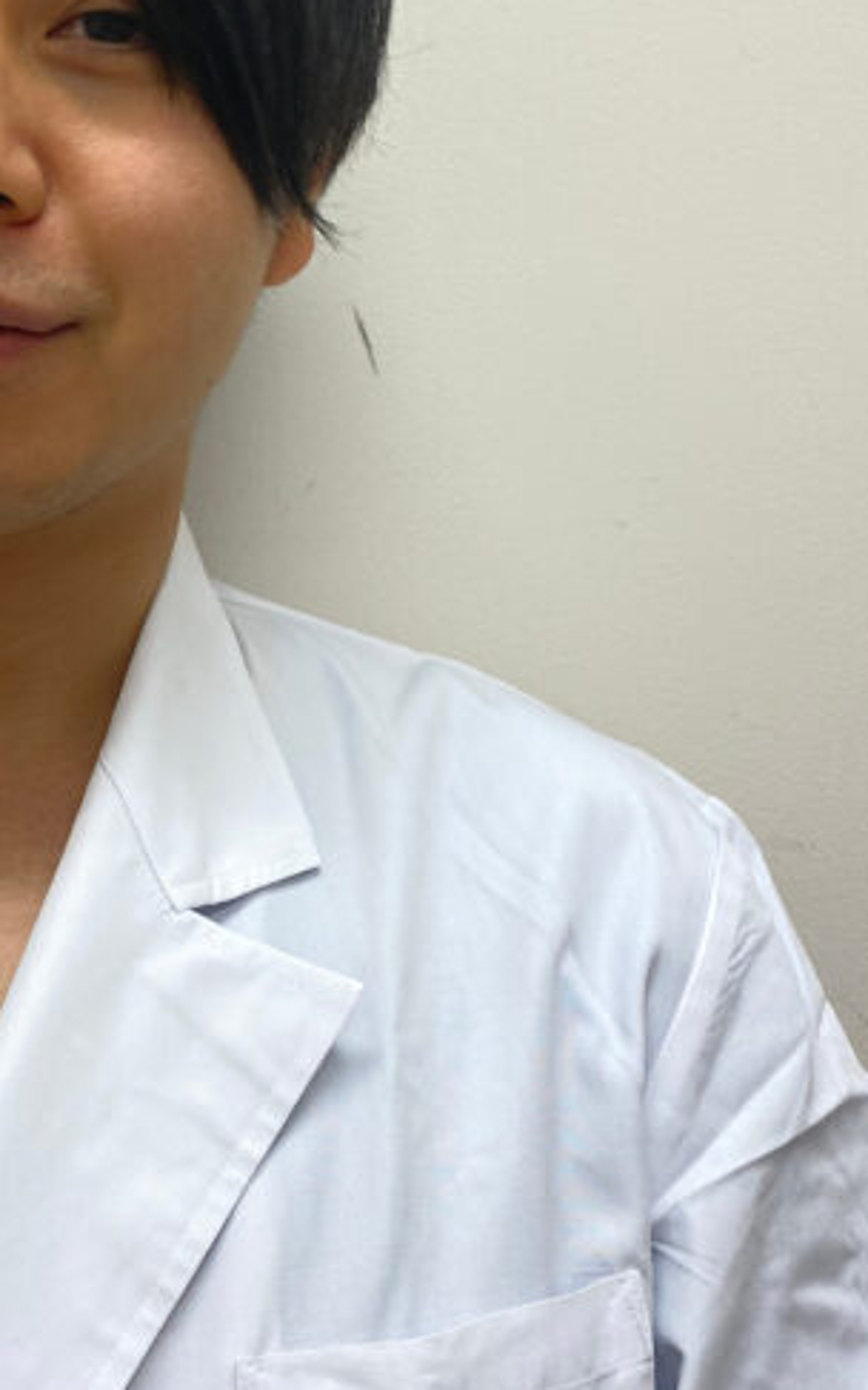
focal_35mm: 58
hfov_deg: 21.7
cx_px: 43
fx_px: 2197
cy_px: 442
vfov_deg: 34.7
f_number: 1.8
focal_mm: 4.25
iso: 40
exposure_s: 1/100
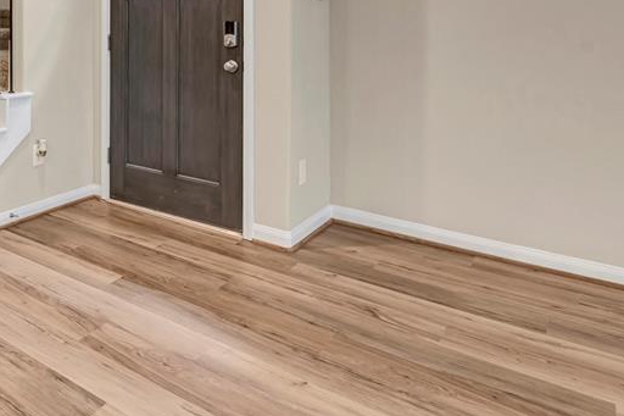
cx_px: 57
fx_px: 520
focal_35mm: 30
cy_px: 37
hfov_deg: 53.8
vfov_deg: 40.1
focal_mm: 10
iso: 200
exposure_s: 1/8
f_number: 8
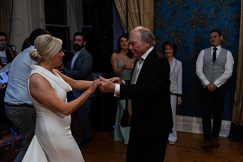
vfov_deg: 34.2
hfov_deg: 49.5
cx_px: 124
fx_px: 263
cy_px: 81
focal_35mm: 39
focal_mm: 38
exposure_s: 1/160
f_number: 2.8
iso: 1250
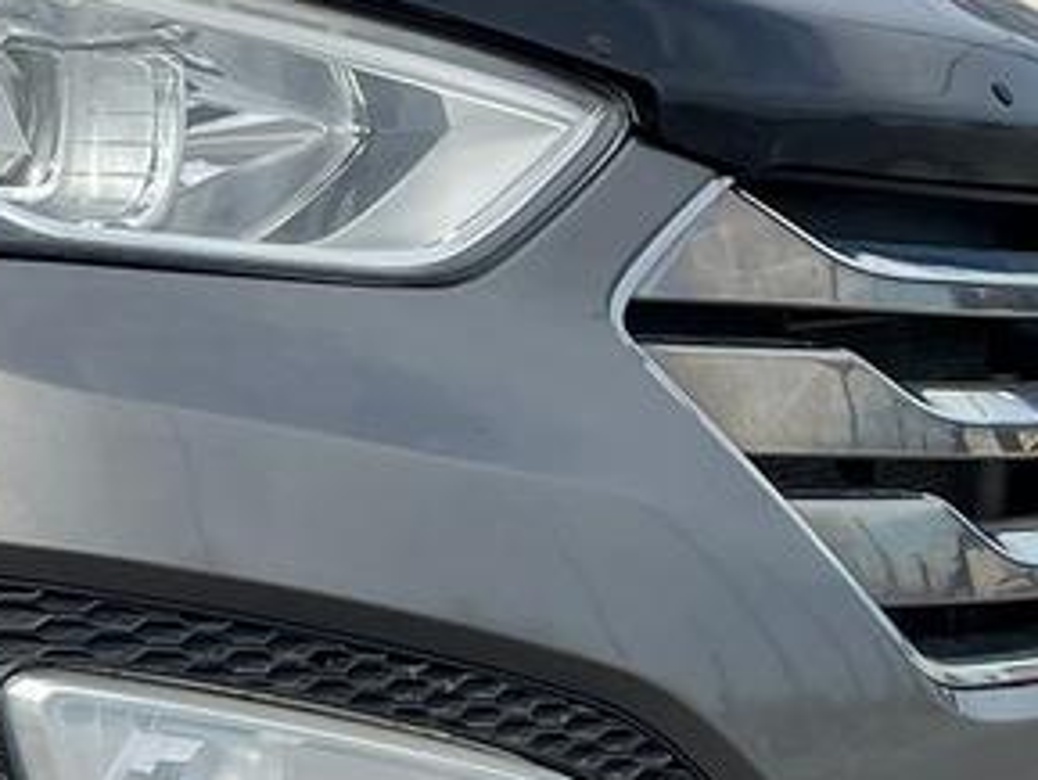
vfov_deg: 12.9
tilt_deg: -7.6
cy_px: 528
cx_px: -970
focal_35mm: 115
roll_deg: +2.4
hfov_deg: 14.5
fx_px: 3450
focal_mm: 4.2
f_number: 1.6
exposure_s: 1/2817
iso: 32
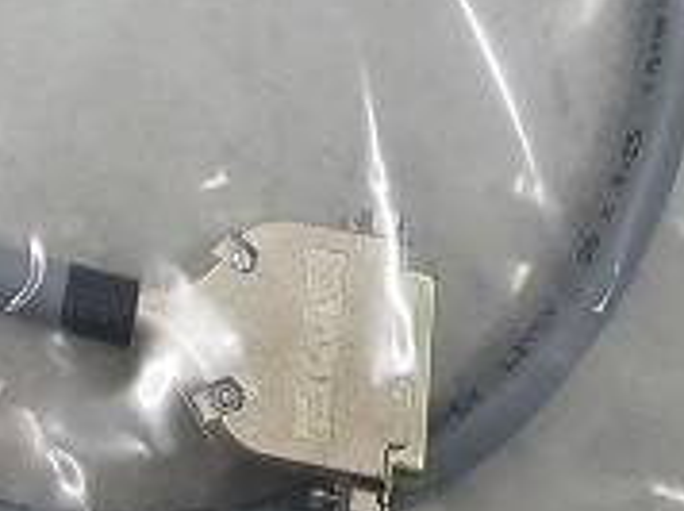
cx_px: 0
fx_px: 1500
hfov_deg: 24.5
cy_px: -196
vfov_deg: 17.8
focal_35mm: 76
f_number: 1.7
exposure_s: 1/60
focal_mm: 4.2
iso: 125
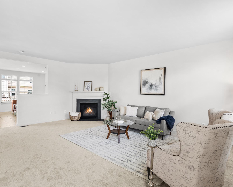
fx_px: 135
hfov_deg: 81.4
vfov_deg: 69.2
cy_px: 93
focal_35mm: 20
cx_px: 109
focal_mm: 16.5
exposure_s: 1/1.25
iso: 100
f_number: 9
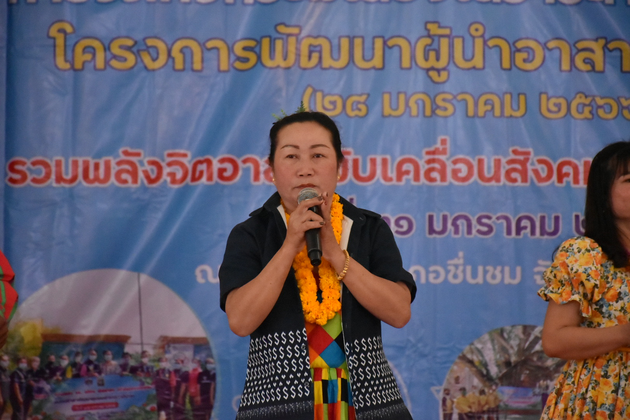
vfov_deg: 8.2
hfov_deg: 12.2
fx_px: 2940
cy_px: 210
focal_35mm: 168
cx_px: 315
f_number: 5.6
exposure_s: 1/500
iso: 4000
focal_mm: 112
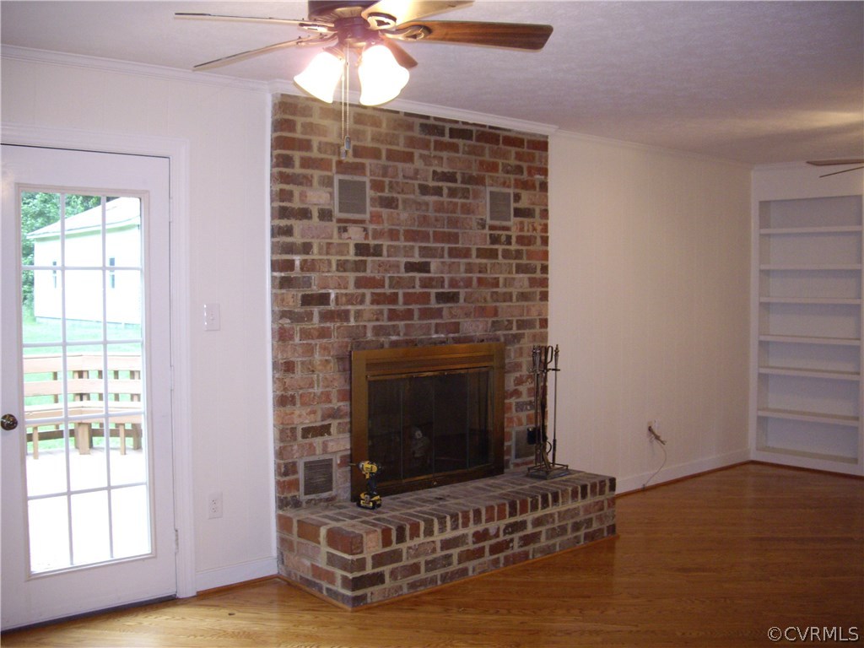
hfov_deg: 49.0
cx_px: 432
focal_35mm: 38
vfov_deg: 37.7
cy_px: 324
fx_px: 948
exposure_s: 1/40
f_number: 2.8
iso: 400
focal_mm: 7.9
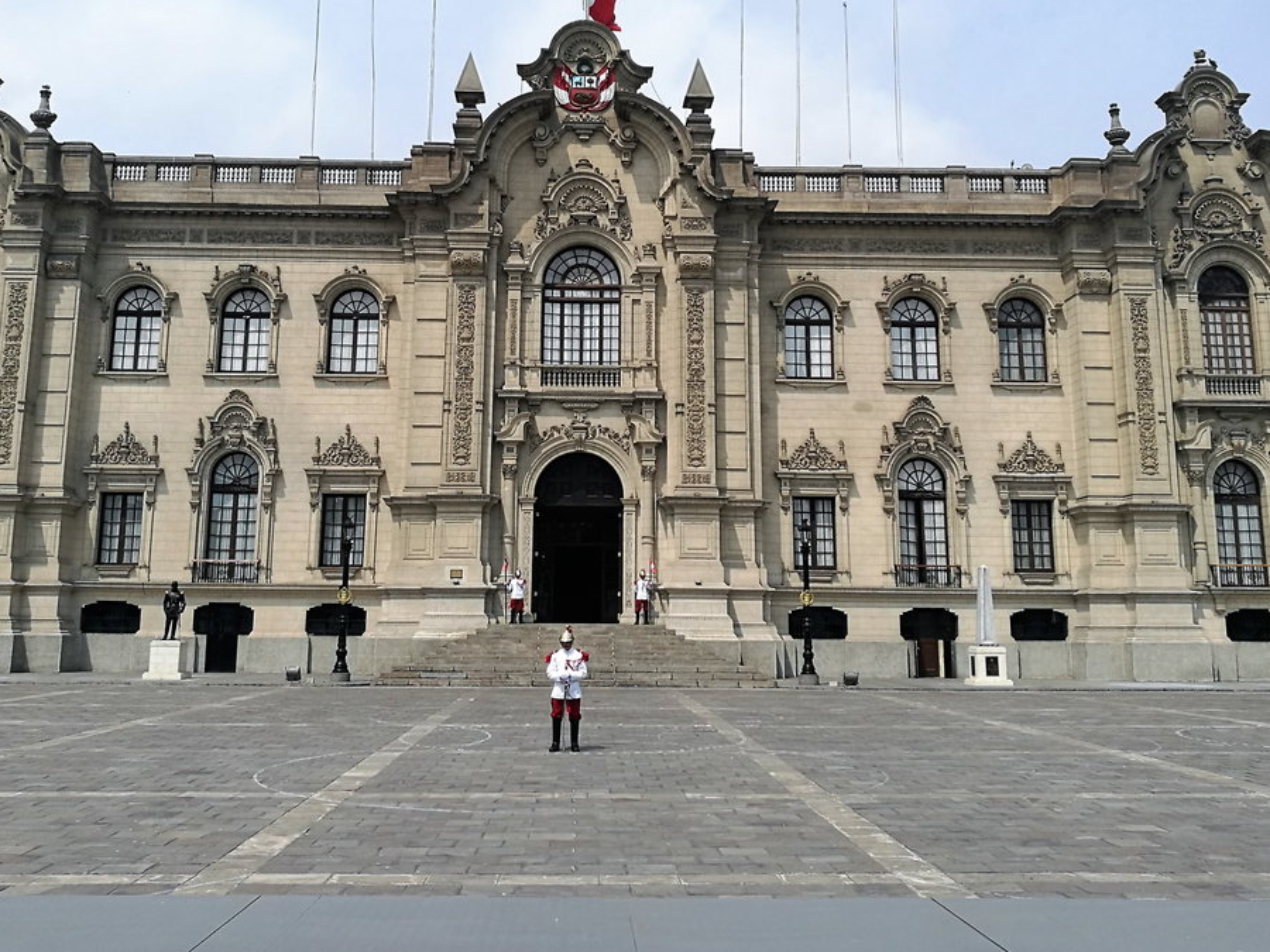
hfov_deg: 51.3
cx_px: 615
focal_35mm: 36
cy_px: 330
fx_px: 1321
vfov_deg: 39.3
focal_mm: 4.5
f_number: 2.2
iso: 50
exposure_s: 1/1527
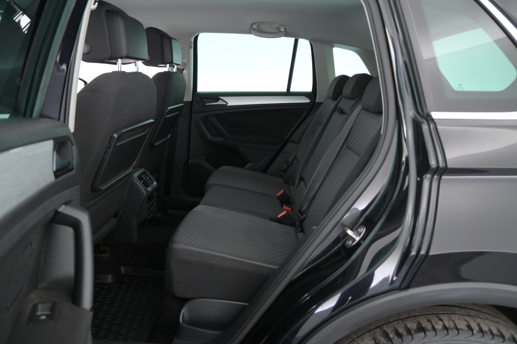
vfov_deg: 53.1
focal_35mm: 24
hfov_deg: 73.7
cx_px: 258
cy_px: 172
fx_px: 345
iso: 2500
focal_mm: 16
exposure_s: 1/40
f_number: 3.5
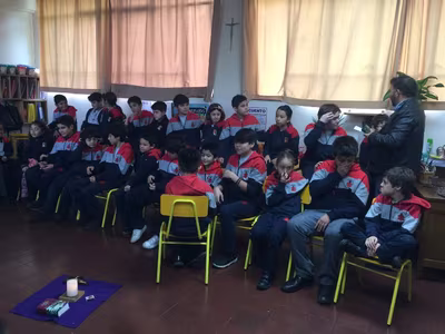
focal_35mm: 29
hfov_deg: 61.7
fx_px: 373
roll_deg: -2.9
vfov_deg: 48.2
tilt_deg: -9.7
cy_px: 167
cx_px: 222
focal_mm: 4.15
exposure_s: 1/17
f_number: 2.2
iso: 50
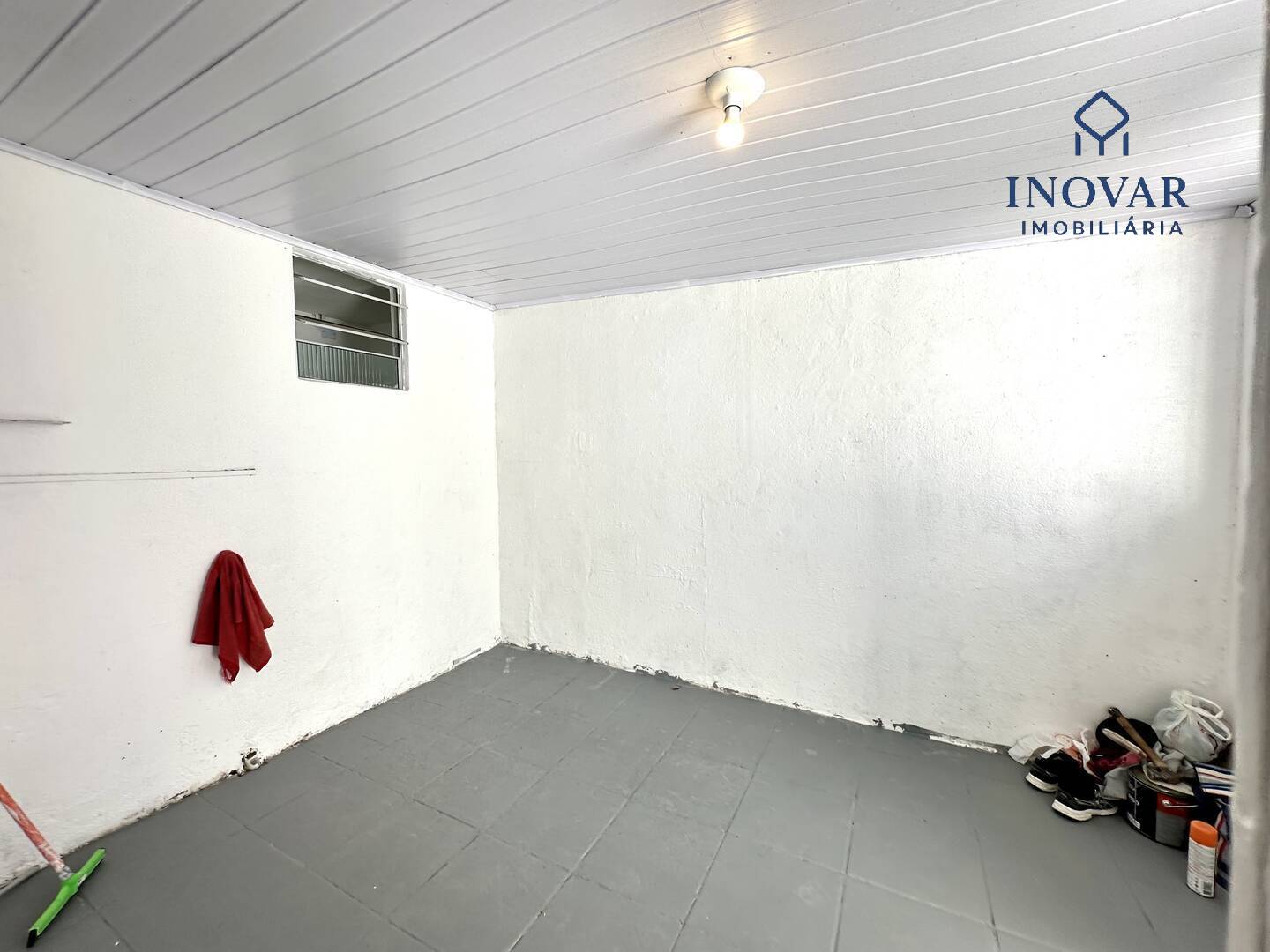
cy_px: 476
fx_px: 514
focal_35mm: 14
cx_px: 635
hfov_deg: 102.1
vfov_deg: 85.7
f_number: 2.2
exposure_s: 1/155
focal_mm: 2.22
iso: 40
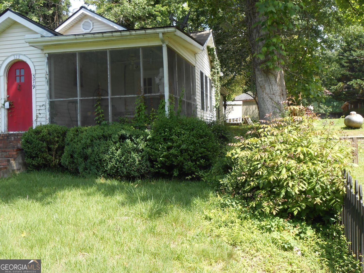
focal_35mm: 34
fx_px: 358
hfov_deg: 54.0
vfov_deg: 41.8
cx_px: 182
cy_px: 136
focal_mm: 6
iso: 80
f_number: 3.9
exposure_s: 1/160
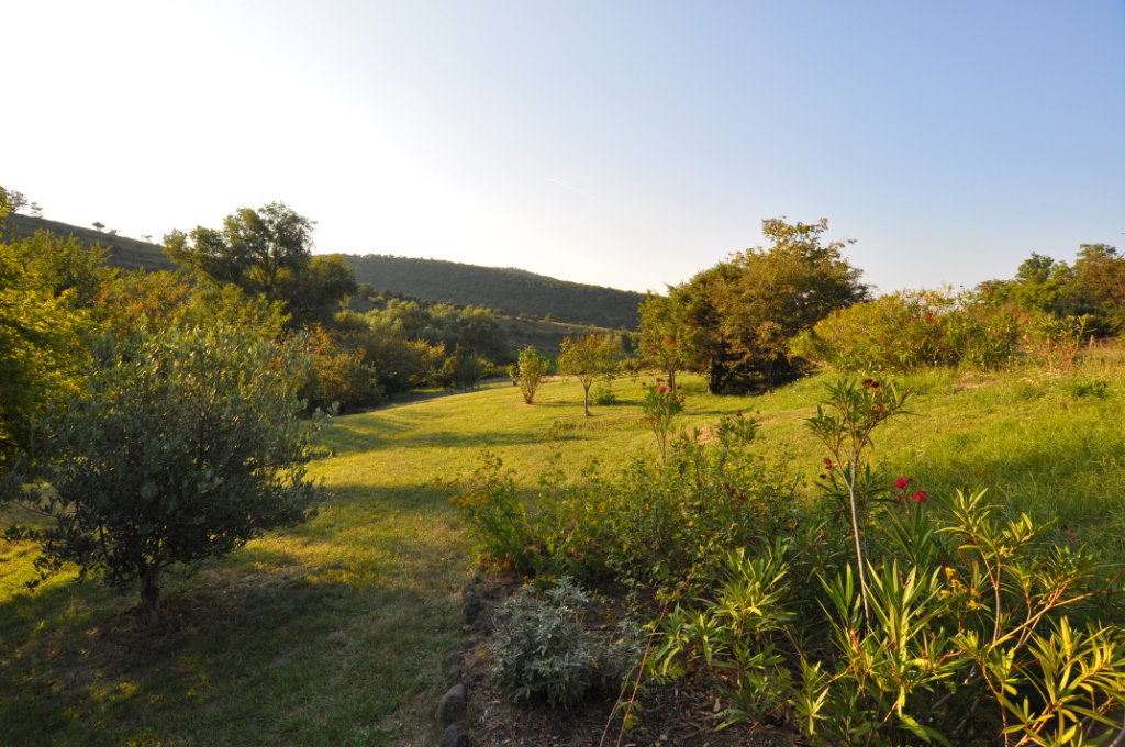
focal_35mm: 18
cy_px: 374
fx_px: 562
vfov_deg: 67.2
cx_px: 562
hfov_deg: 90.1
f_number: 8
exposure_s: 1/250
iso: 200
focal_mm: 12
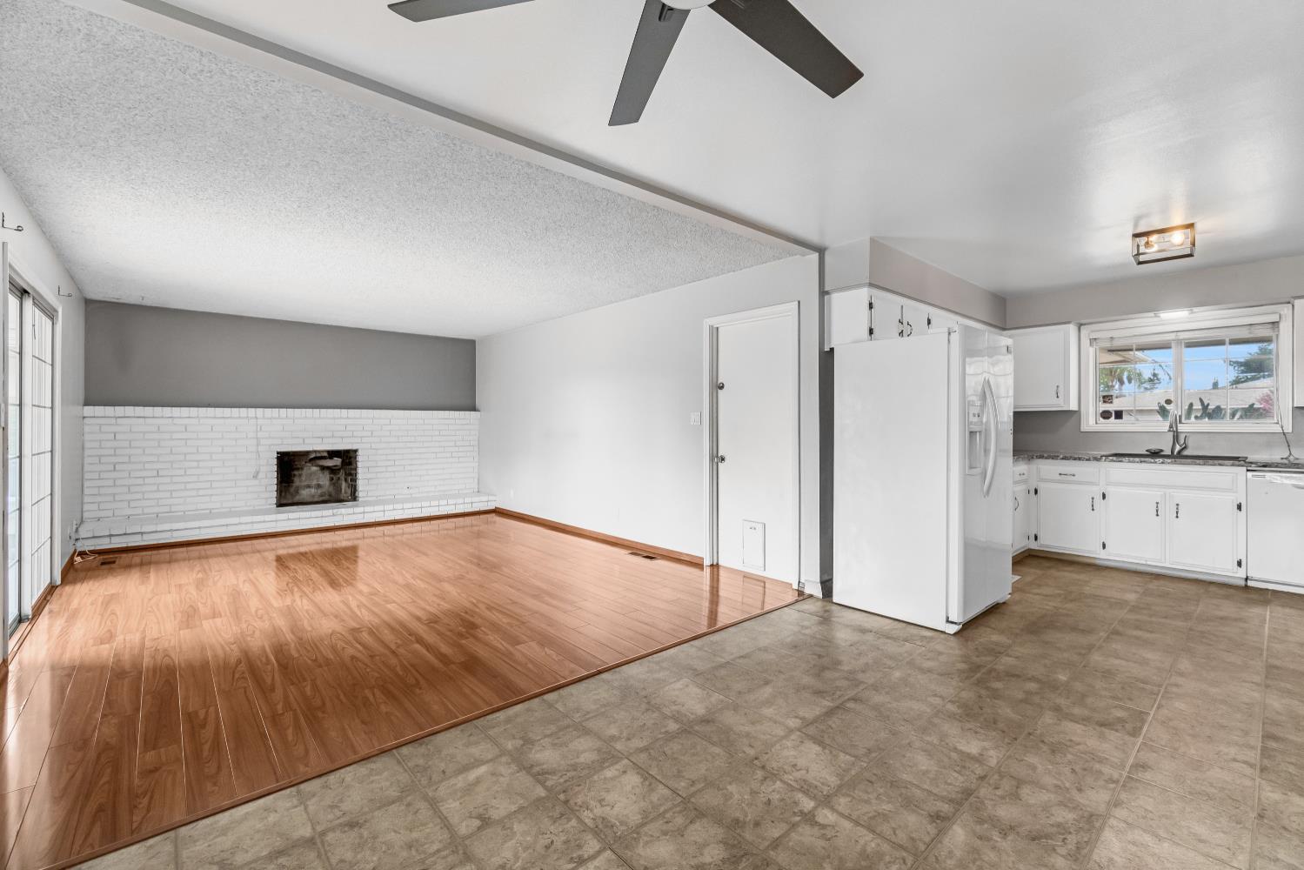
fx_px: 543
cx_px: 652
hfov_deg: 100.4
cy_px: 435
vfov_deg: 77.3
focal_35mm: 15
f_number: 8
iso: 400
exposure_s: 1/8
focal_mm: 10
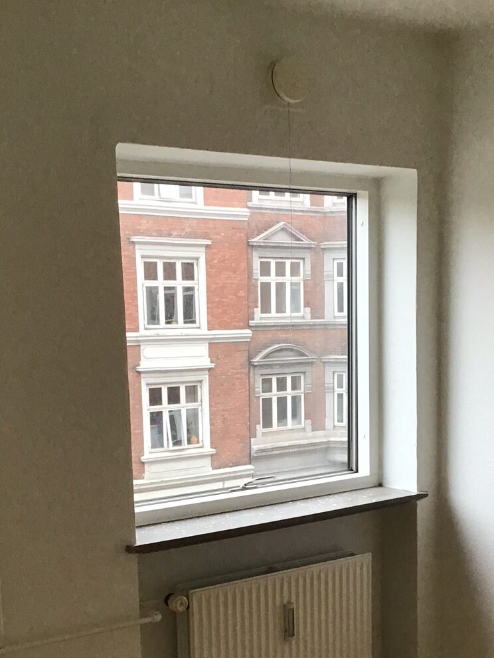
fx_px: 970
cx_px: 300
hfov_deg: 28.5
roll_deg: +1.6
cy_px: 456
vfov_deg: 37.0
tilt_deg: -7.8
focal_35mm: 51
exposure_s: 1/33
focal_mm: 3.3
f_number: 2.4
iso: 50
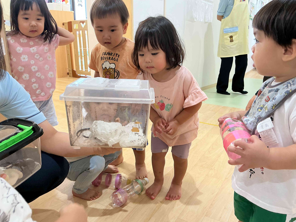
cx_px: 148
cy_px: 111
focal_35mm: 29
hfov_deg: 61.7
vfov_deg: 48.2
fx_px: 248
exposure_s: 1/60
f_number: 1.8
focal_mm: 3
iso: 80
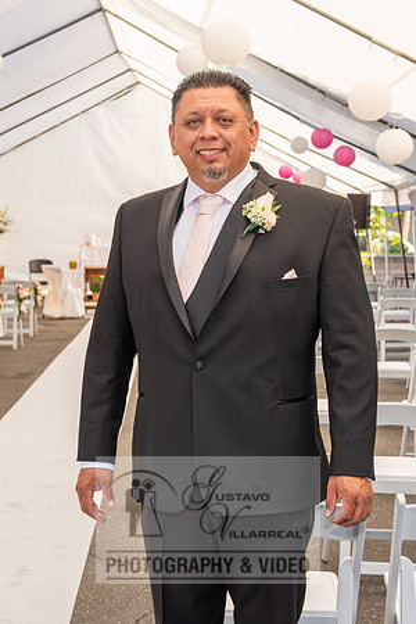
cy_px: 312
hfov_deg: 18.6
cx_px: 224
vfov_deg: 27.7
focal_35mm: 73
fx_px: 1267
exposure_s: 1/200
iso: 200
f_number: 6.3
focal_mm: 48
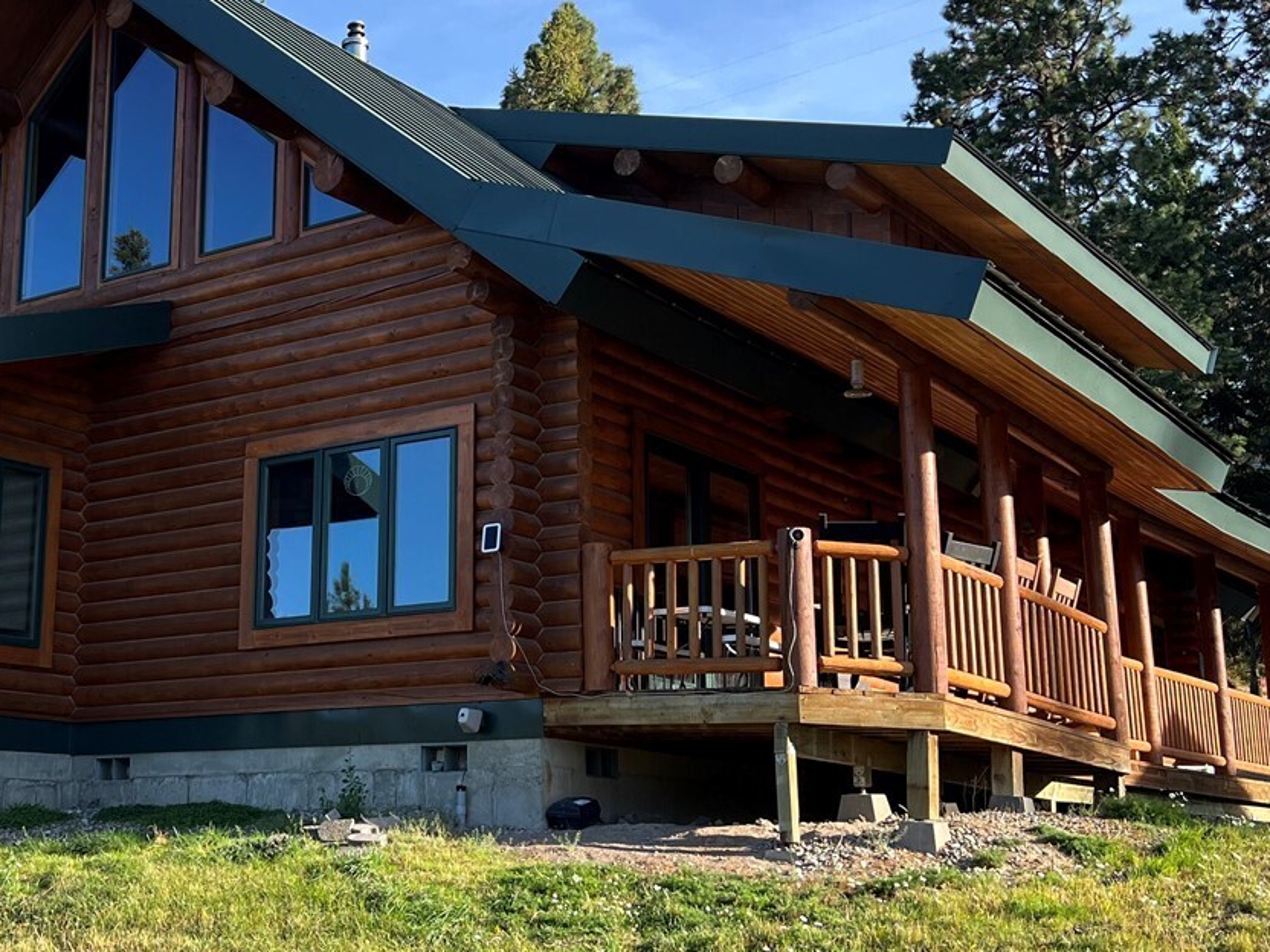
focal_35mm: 50
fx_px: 1834
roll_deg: -1.6
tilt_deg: +11.4
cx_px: 343
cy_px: 459
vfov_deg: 29.1
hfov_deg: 37.4
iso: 50
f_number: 1.5
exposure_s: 1/1089
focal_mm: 5.7
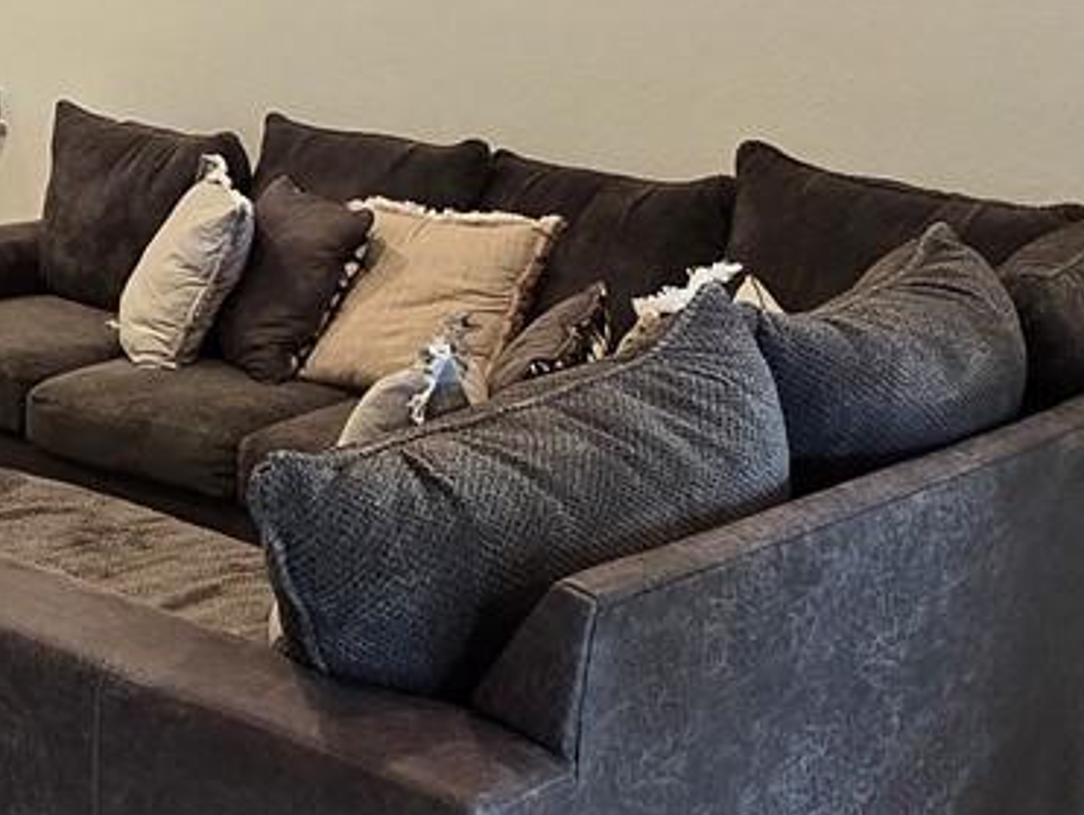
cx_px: -12
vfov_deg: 25.8
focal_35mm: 56
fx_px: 1755
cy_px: 196
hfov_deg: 31.6
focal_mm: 2.2
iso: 250
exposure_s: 1/60
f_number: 2.2
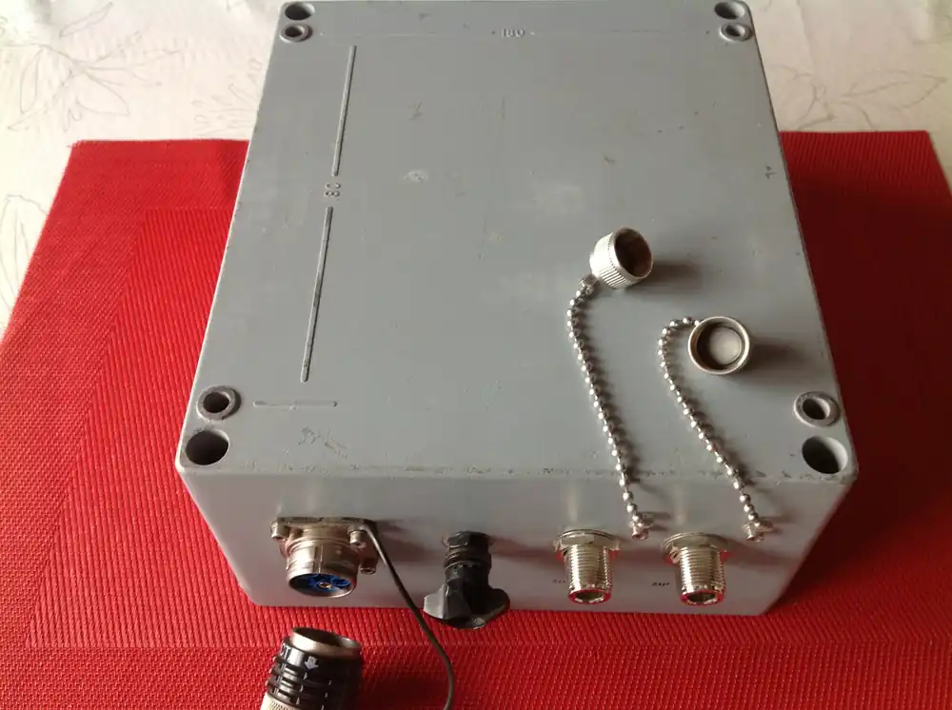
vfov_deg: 40.6
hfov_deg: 52.7
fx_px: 961
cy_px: 355
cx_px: 476
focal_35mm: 35
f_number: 2.4
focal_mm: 4.28
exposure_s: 1/24
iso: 50
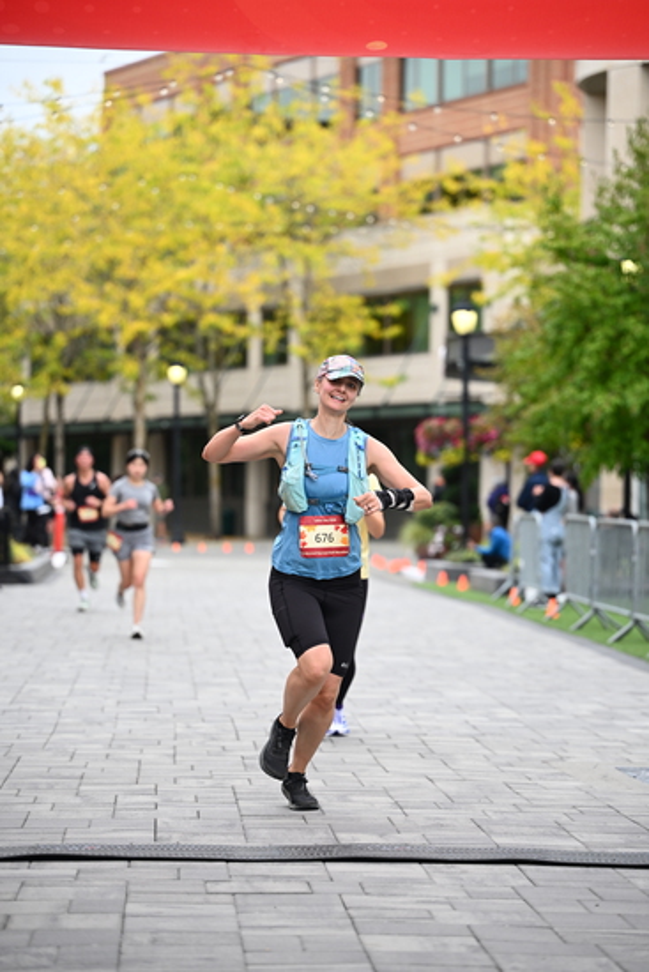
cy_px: 486
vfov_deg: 17.8
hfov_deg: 11.9
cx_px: 324
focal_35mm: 115
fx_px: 3108
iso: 640
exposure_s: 1/2000
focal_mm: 115
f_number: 2.8
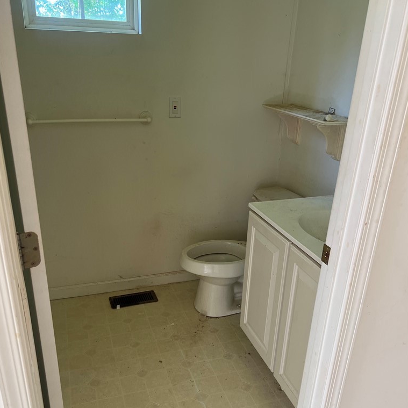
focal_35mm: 31
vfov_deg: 52.3
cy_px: 239
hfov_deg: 52.5
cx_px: 204
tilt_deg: -22.5
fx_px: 413
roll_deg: -4.9
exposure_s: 1/121
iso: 125
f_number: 1.5
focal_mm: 5.7
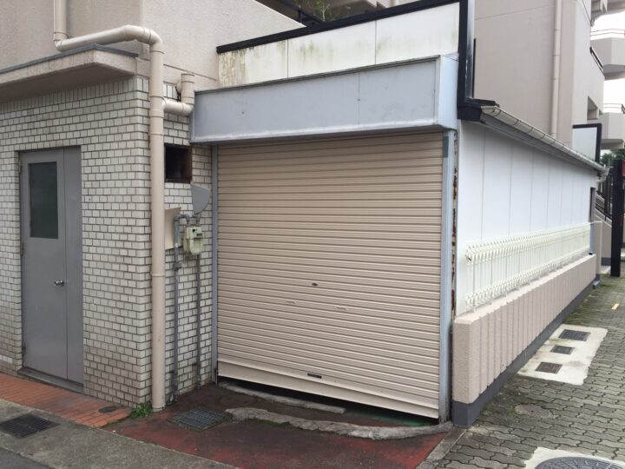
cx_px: 312
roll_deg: -2.5
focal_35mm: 29
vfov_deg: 48.2
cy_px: 234
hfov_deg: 61.7
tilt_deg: -3.6
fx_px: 524
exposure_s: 1/534
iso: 32
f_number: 2.2
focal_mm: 4.15
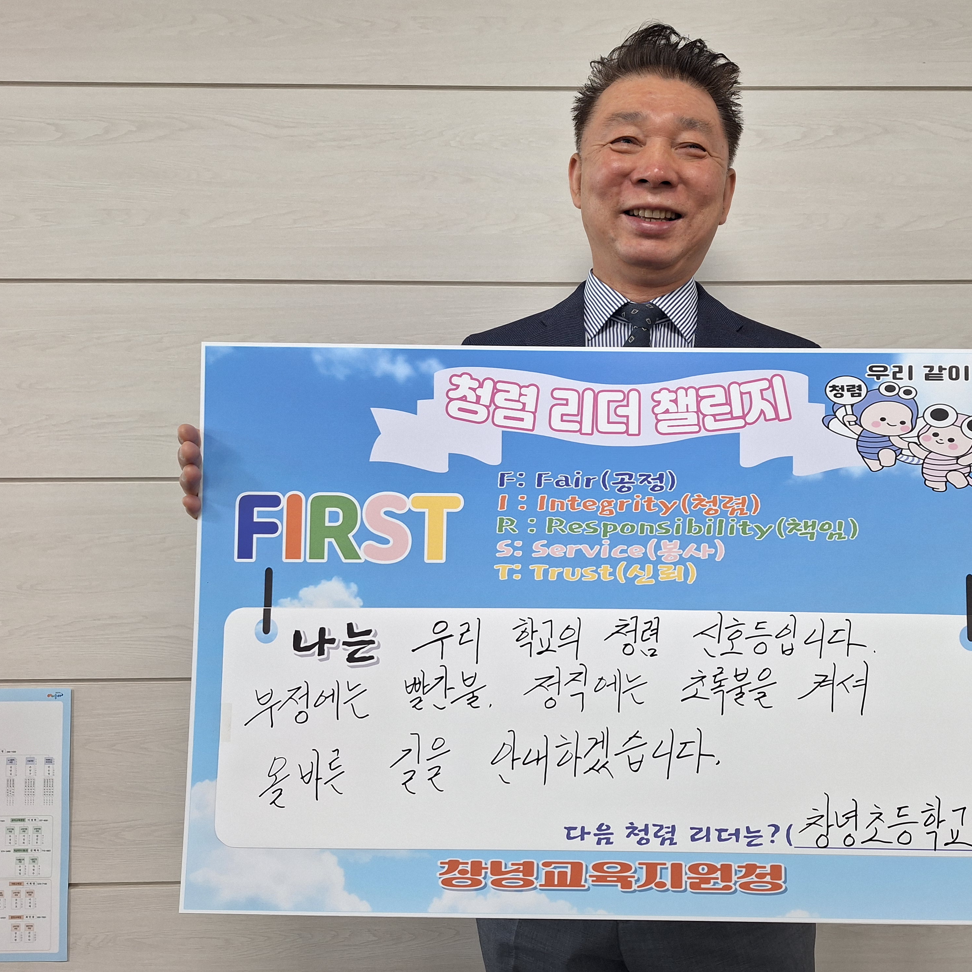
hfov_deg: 56.3
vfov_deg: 57.3
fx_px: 890
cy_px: 474
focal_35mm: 28
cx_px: 635
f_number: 1.8
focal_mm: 5.54
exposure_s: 1/40
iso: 100
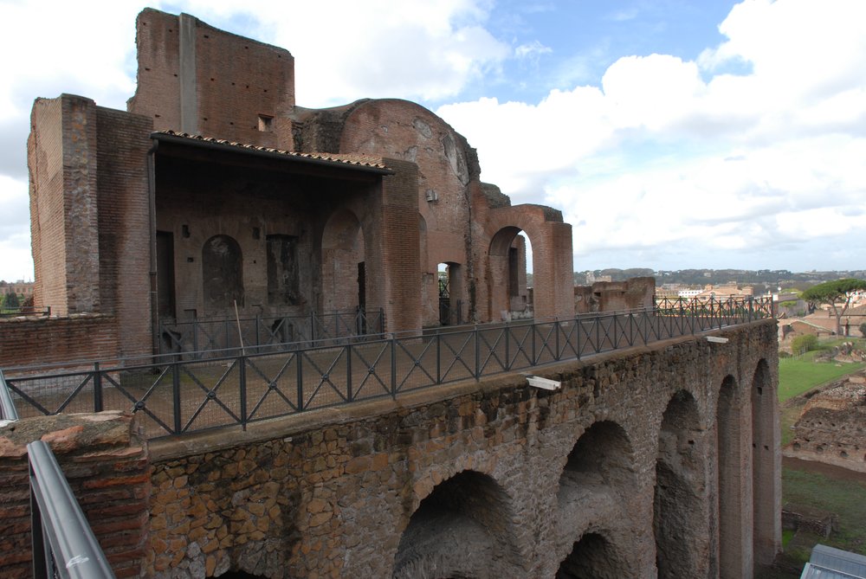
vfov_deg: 59.6
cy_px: 290
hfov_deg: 81.1
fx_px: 506
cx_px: 433
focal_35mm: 21
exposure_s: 1/200
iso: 200
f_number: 7.1
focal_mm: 14
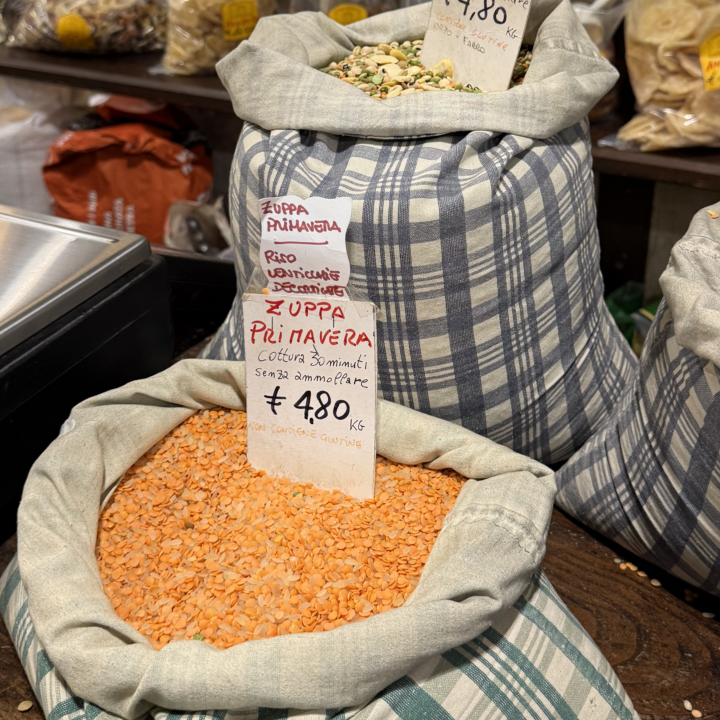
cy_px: 245
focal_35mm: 42
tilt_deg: -25.1
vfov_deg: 39.6
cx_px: 397
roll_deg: +0.1
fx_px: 988
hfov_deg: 40.0
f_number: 1.78
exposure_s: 1/50
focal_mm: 6.76
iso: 160
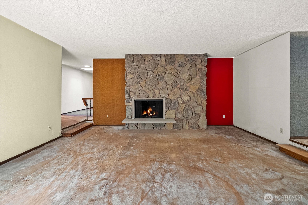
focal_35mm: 13
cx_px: 154
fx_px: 111
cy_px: 102
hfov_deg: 108.3
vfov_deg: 85.5
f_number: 7.1
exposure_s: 1/5
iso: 6400
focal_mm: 13
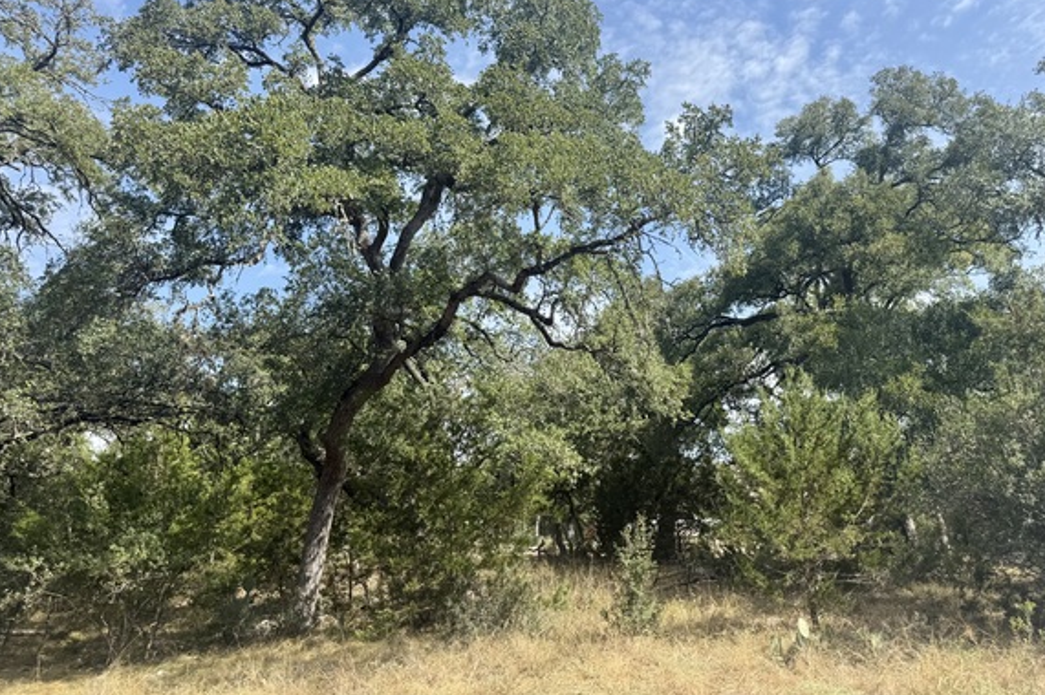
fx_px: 812
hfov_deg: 65.3
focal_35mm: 28
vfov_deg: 46.3
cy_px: 324
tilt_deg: +14.6
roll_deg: +2.1
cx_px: 578
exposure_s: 1/2000
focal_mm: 6.76
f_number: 1.78
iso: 80
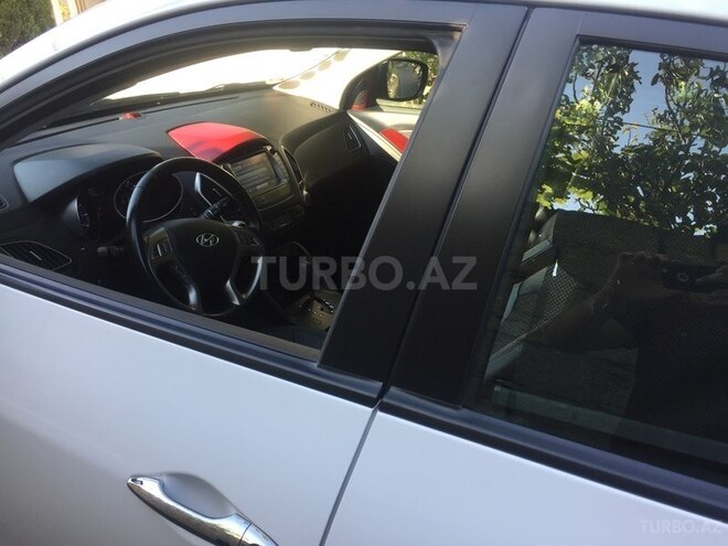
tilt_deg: -25.1
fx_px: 610
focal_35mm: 29
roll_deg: +2.8
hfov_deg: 61.7
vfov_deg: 48.2
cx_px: 364
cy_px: 273
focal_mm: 4.15
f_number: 2.2
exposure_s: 1/158
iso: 32
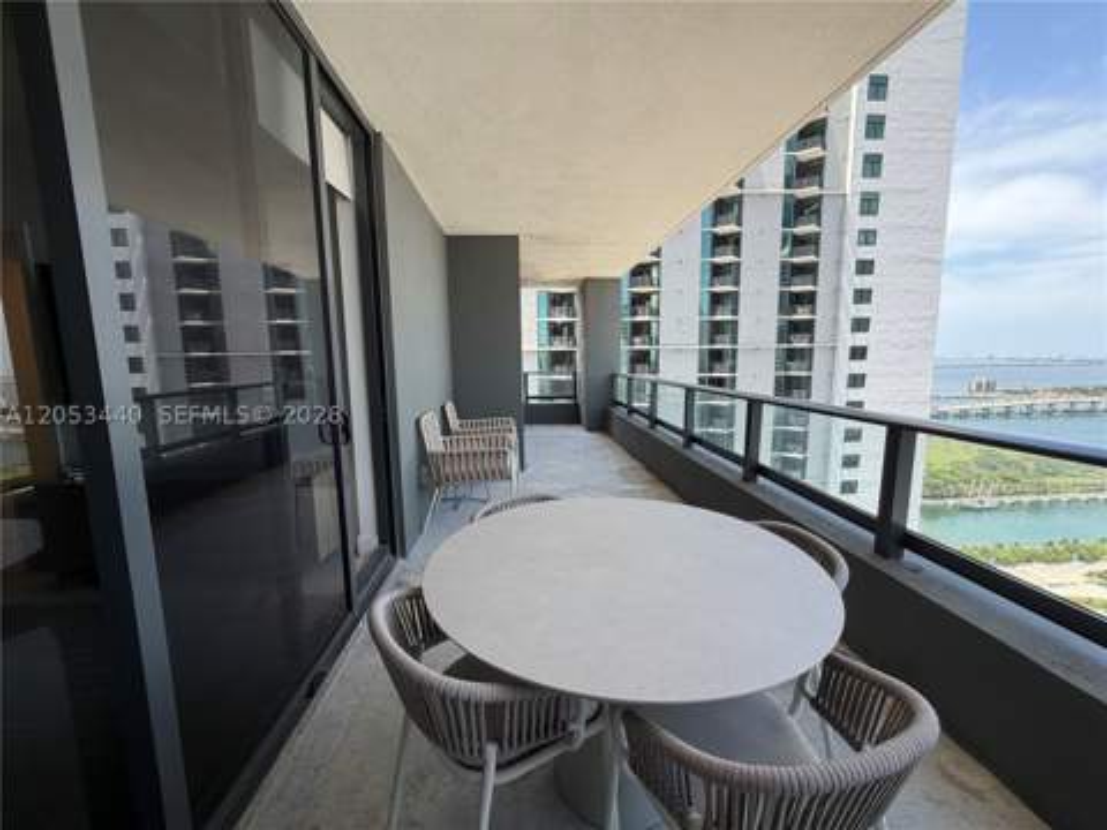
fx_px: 448
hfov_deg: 102.1
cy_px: 415
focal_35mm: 14
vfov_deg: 85.7
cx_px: 554
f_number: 2.2
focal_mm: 2.22
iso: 64
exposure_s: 1/416
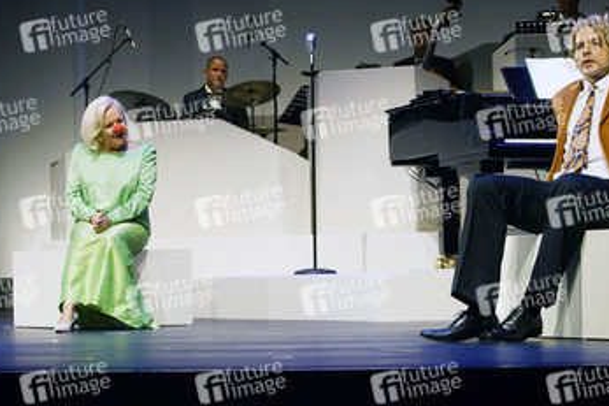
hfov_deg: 22.4
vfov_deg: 15.0
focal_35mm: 91
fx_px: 1539
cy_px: 163
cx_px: 369
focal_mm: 70
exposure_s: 1/200
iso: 1600
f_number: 5.6
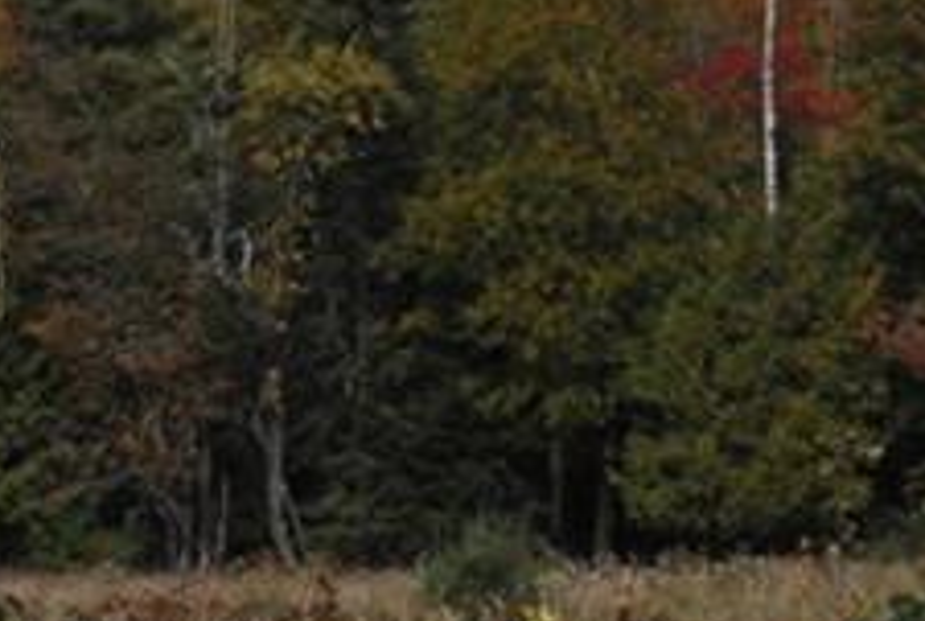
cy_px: -339
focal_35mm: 376
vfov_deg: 3.7
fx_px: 9687
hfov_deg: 5.5
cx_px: 440
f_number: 14
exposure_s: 1/800
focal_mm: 55
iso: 400
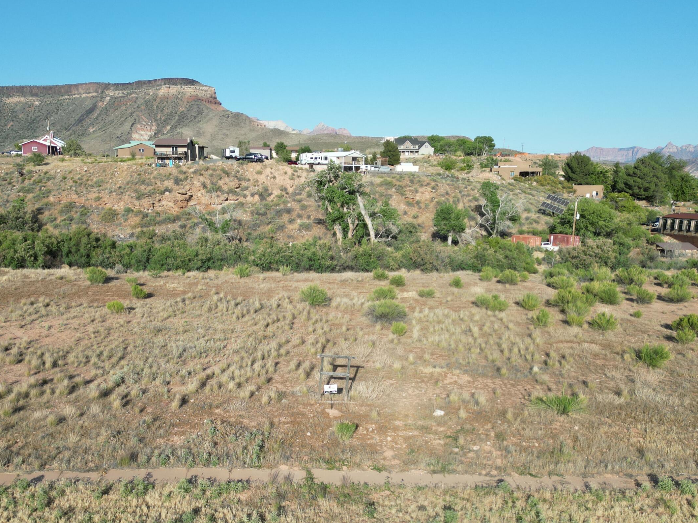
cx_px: 298
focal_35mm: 34
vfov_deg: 41.2
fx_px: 686
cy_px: 351
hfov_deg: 53.8
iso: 100
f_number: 1.7
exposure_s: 1/2000
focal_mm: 6.72
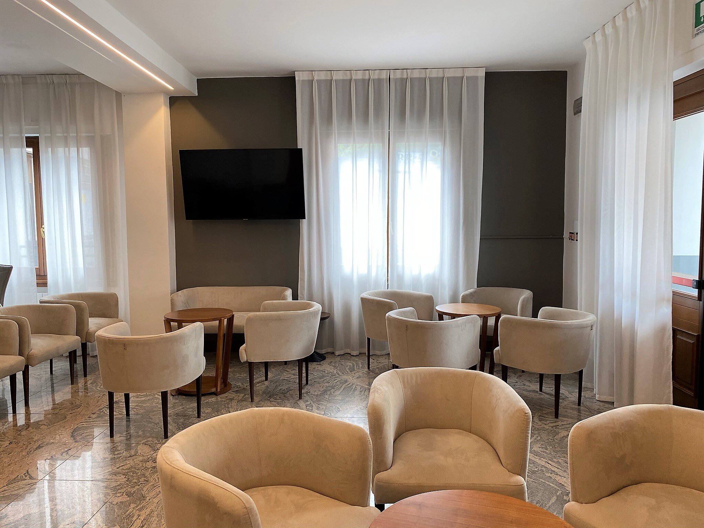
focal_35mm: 26
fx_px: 529
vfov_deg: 53.1
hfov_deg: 67.3
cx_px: 352
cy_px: 264
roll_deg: +0.4
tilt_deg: -5.0
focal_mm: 4.25
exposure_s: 1/100
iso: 80
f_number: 1.8
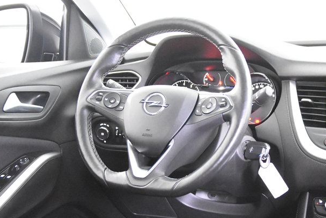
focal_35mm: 61
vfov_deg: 21.9
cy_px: 179
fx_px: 552
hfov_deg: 32.7
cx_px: 210
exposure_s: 1/40
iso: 11400
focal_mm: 24
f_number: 3
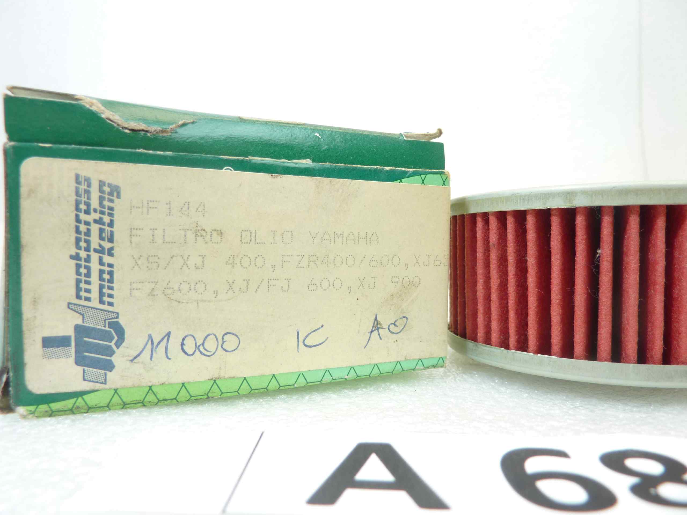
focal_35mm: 25
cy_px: 258
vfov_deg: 54.9
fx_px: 496
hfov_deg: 69.4
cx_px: 344
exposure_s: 1/15
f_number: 3.3
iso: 80
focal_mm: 4.1
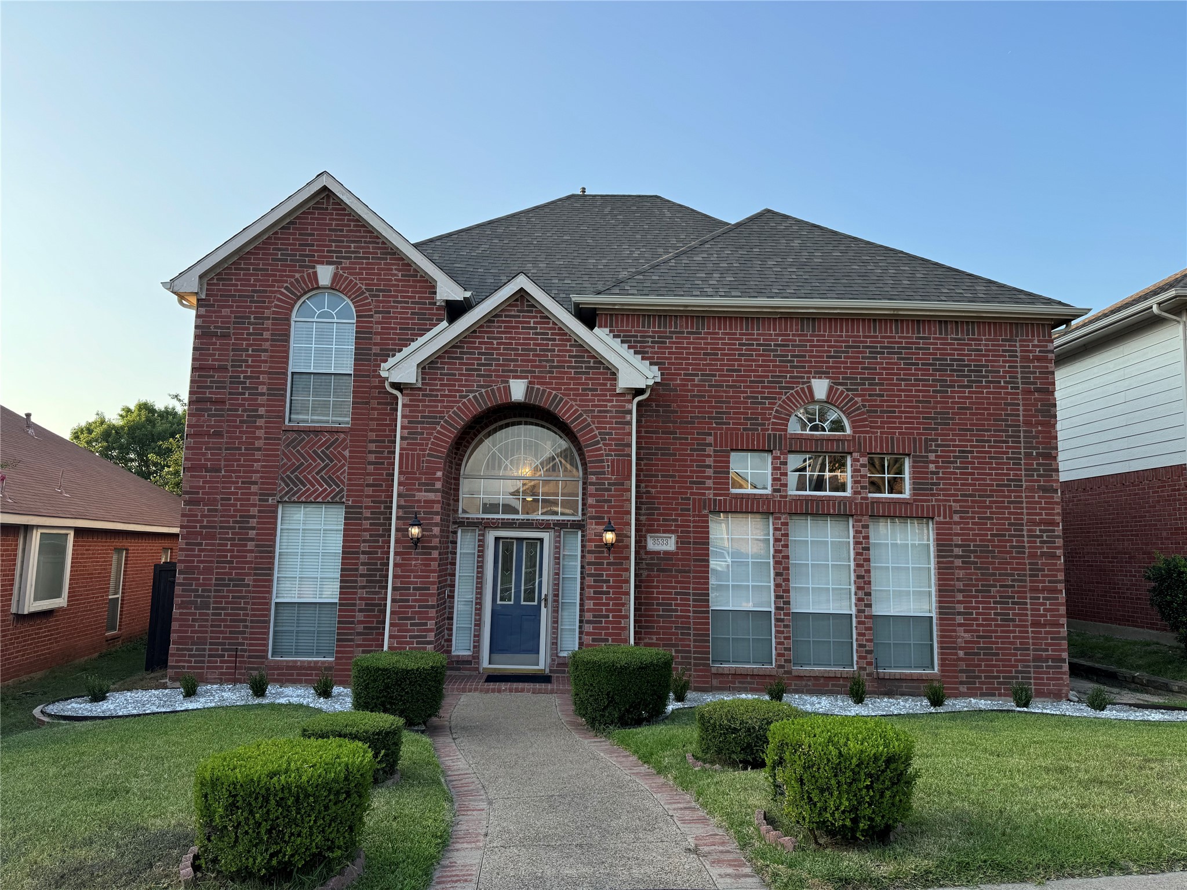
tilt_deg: +6.9
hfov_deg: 71.6
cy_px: 445
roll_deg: -1.9
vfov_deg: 56.8
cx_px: 594
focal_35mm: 24
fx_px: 823
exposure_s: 1/1042
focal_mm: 6.76
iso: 80
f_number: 1.78
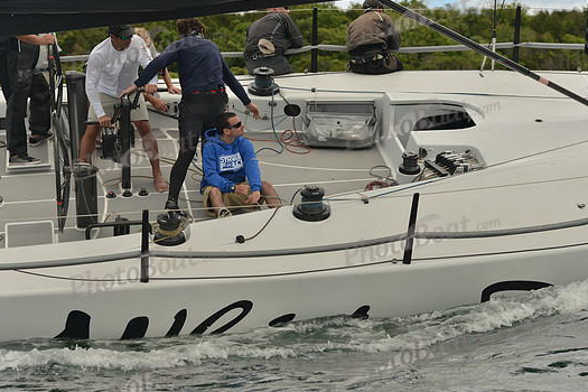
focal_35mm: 95
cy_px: 195
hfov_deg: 21.5
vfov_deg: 14.4
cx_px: 286
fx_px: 1552
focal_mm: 86
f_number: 5
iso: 400
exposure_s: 1/1000
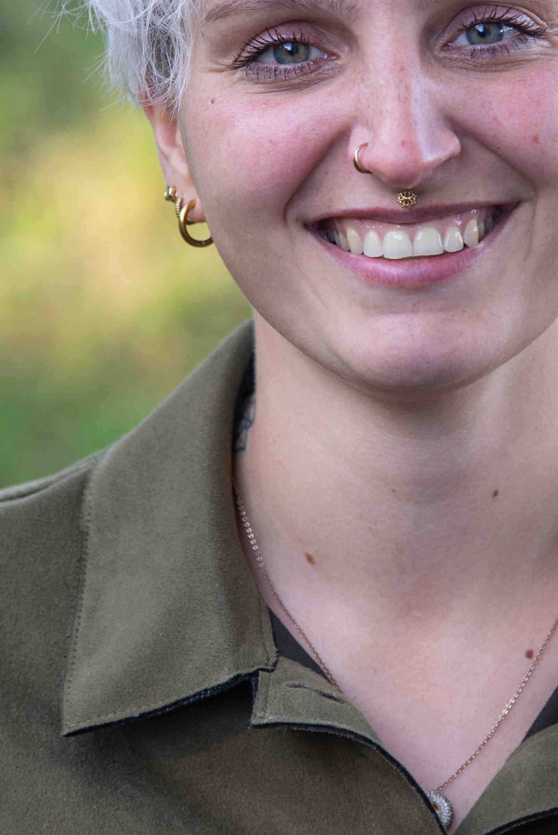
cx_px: 358
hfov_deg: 4.6
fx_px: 6943
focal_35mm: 299
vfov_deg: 6.9
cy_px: 213
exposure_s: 1/160
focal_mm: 120
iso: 400
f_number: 4
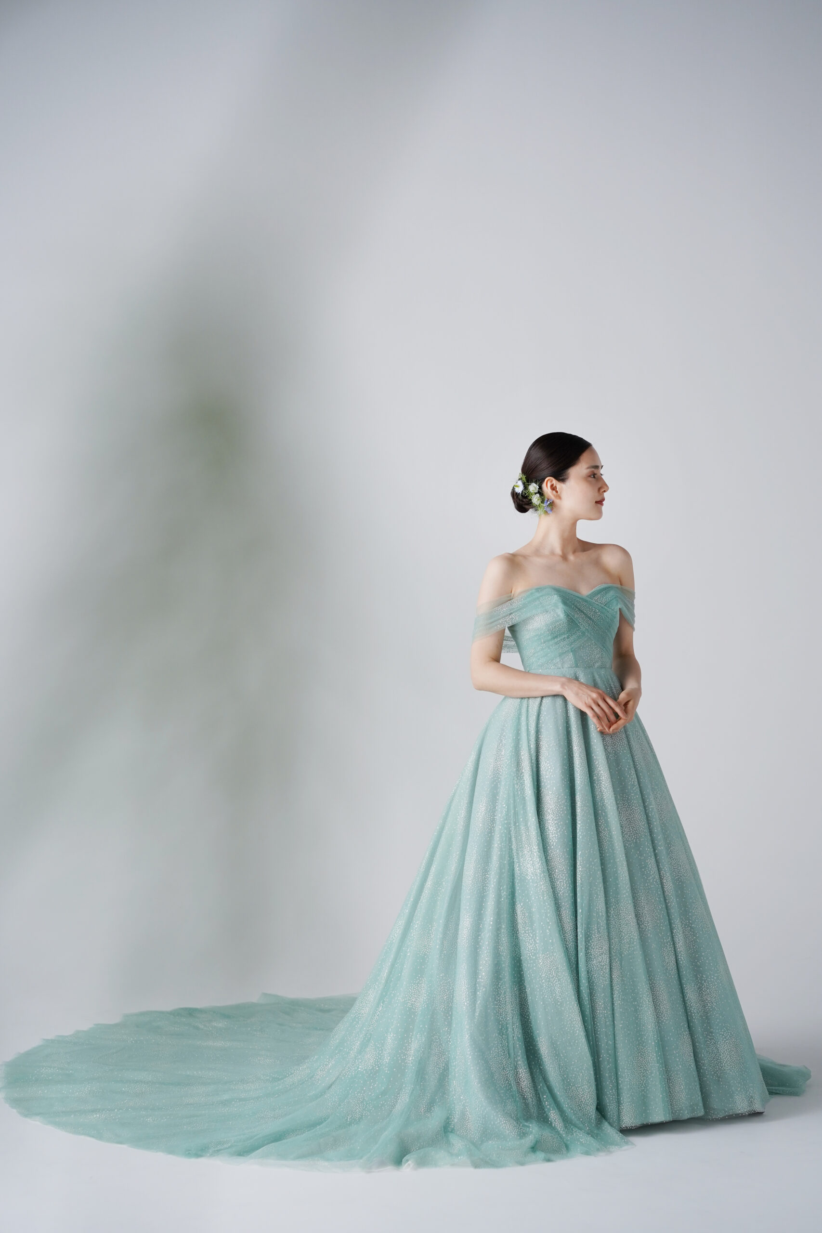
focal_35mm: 55
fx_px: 1883
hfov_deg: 24.6
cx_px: 411
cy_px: 616
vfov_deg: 36.2
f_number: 3.5
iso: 640
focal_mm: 55
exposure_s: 1/200
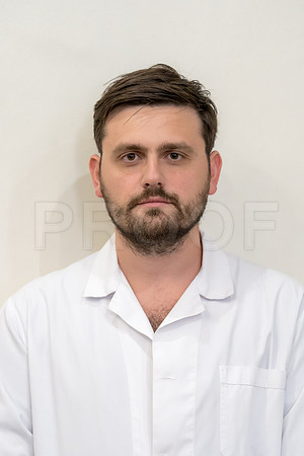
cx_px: 152
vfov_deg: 11.4
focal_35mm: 180
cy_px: 228
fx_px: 2280
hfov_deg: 7.6
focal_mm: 180
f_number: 4
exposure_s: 1/80
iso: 5000
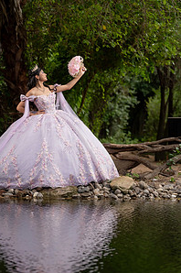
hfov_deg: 10.7
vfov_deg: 16.2
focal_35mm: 127
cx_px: 45
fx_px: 960
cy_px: 133
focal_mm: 84
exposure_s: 1/1250
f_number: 2.8
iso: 160
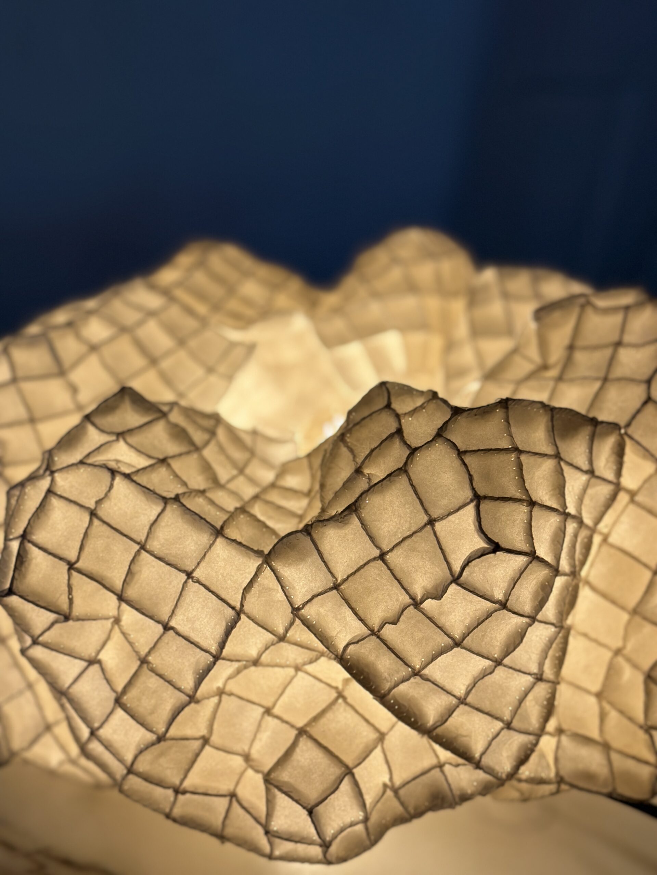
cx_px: 328
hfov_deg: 30.3
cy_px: 438
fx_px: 1215
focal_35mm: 48
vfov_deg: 39.7
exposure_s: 1/229
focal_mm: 6.86
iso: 80
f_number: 1.78
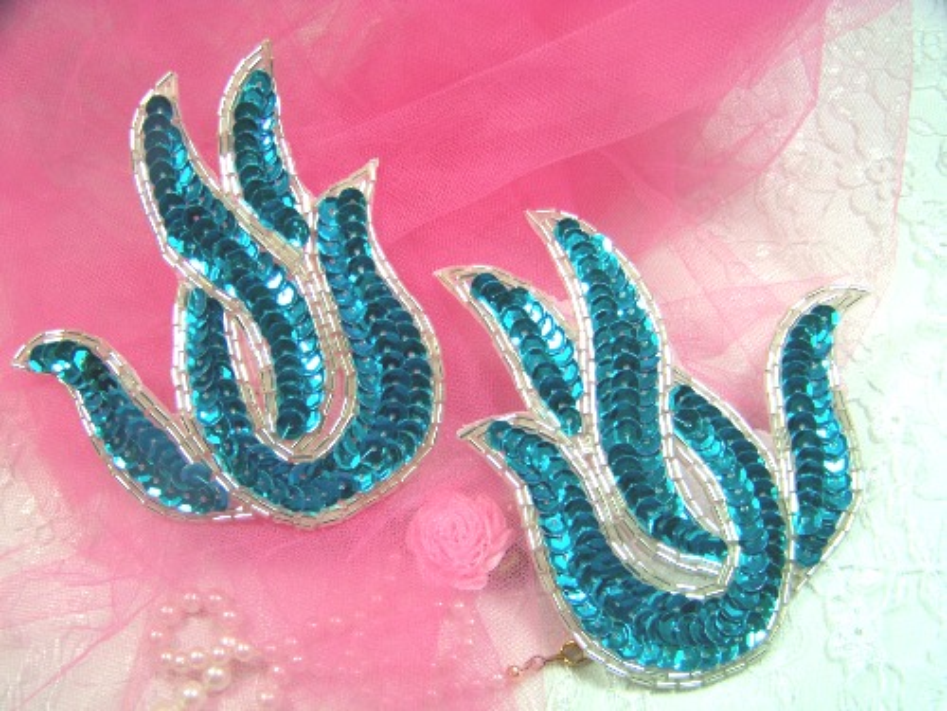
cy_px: 356
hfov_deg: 43.9
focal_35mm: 43
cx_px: 474
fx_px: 1176
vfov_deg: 33.6
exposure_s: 1/80
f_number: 2.8
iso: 70
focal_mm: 6.75
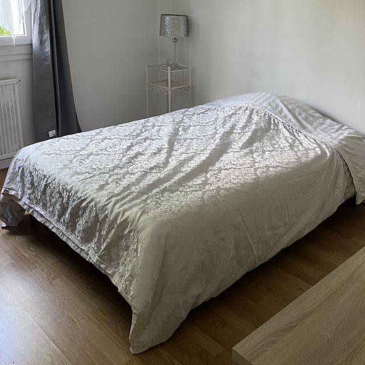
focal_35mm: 37
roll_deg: -1.8
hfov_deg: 44.8
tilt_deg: -15.9
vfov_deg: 44.1
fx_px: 441
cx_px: 209
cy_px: 116
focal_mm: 5.7
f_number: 1.5
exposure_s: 1/79
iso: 125
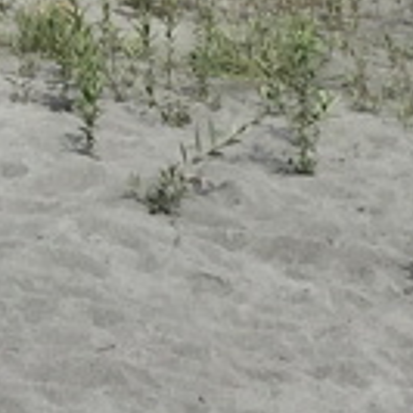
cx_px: -421
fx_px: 2767
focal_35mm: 205
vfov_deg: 7.6
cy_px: -789
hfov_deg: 8.1
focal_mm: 4.15
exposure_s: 1/1241
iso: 25
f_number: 2.2
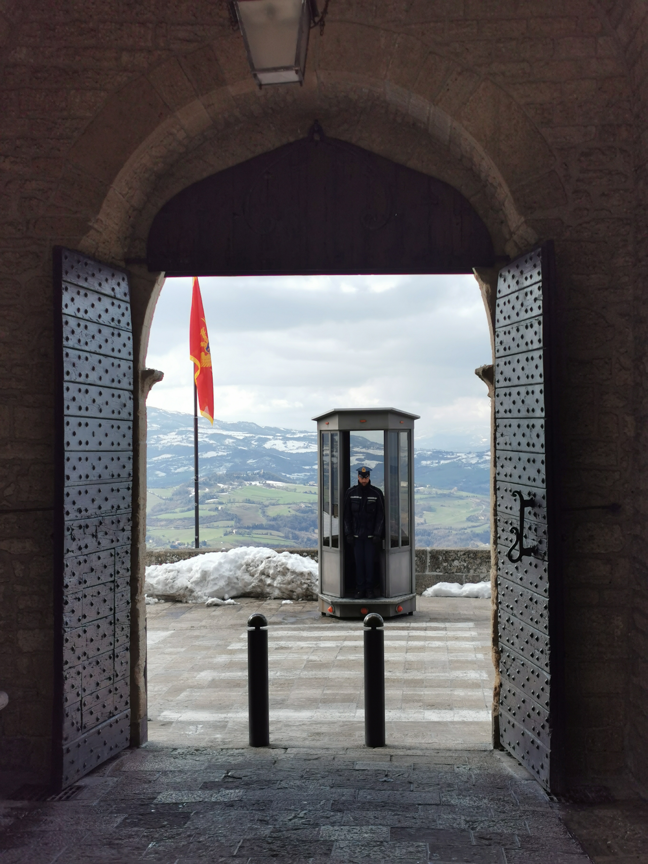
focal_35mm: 52
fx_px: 1298
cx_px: 324
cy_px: 432
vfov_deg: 36.8
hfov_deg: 28.0
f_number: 1.6
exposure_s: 1/2012
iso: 50
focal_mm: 5.56
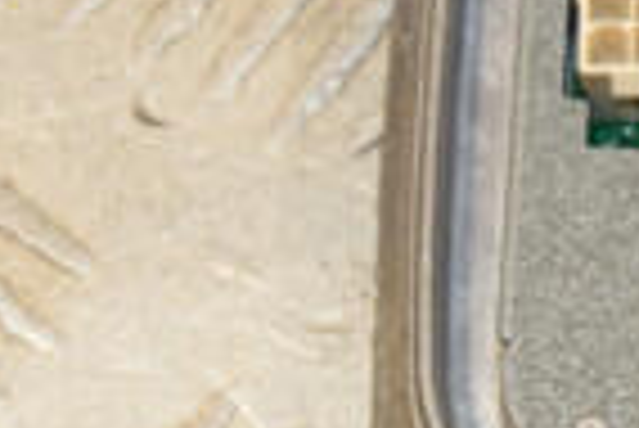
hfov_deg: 6.4
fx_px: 5632
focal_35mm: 317
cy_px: 9
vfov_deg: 4.3
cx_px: 1116
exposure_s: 1/200
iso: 800
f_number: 9
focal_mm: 50
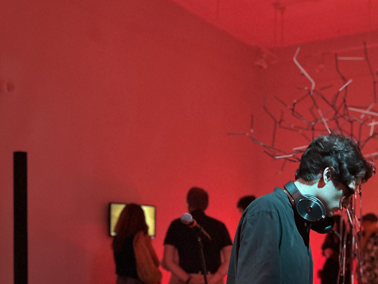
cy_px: 243
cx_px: 329
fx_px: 470
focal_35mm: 43
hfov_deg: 41.0
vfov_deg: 32.3
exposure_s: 1/30
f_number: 1.78
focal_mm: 6.86
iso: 1250
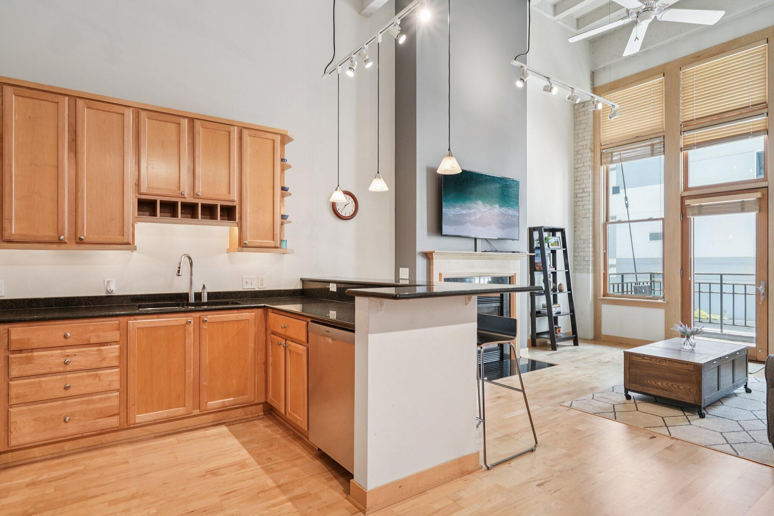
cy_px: 258
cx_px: 387
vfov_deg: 61.9
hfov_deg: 84.0
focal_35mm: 20
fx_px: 430
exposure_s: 1/6
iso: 320
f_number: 8
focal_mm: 20
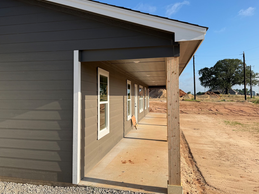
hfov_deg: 59.6
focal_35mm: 30
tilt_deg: +1.6
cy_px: 87
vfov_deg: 46.7
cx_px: 107
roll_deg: +0.7
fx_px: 224
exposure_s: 1/3425
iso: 80
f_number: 1.78
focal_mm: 6.76
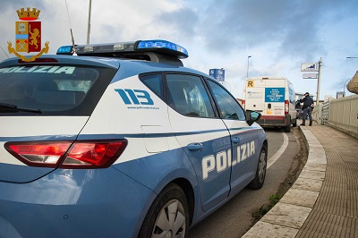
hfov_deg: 59.5
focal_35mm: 32
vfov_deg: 41.6
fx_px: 313
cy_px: 119
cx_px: 179
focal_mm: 21
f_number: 16
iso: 3200
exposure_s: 1/400
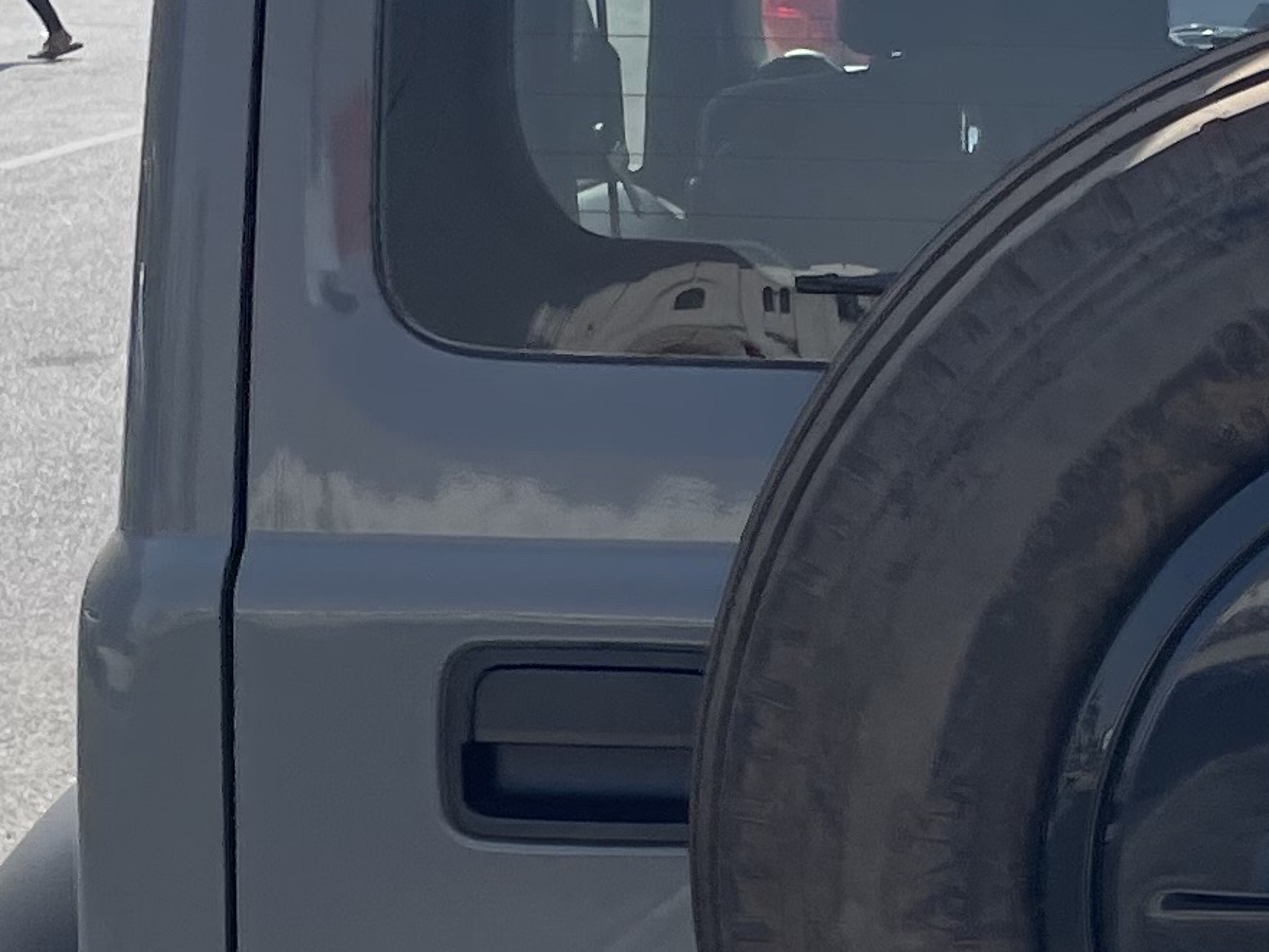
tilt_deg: -13.2
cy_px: 766
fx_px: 4363
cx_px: 1452
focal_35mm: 119
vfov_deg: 12.4
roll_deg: +1.8
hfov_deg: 16.0
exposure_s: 1/2747
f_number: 1.6
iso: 32
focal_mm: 4.2
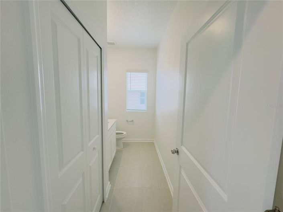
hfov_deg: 102.1
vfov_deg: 85.6
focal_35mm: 14
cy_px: 106
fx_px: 114
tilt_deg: -6.1
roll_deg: -1.0
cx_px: 142
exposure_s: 1/120
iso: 100
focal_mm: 2.22
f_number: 2.2
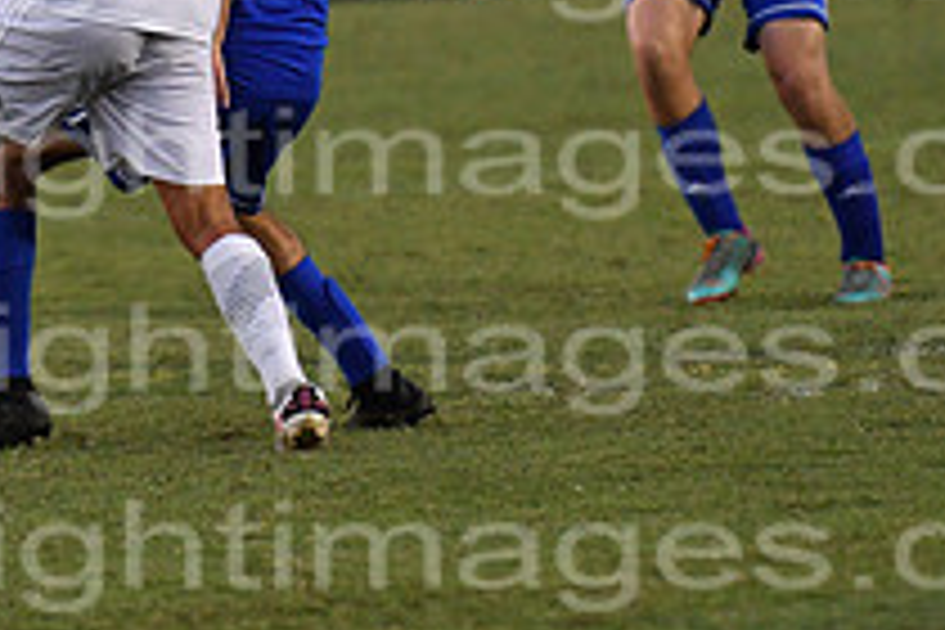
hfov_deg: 2.5
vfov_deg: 1.7
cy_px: -133
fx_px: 21786
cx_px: 198
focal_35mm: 830
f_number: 3.2
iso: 3200
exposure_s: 1/800
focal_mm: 200
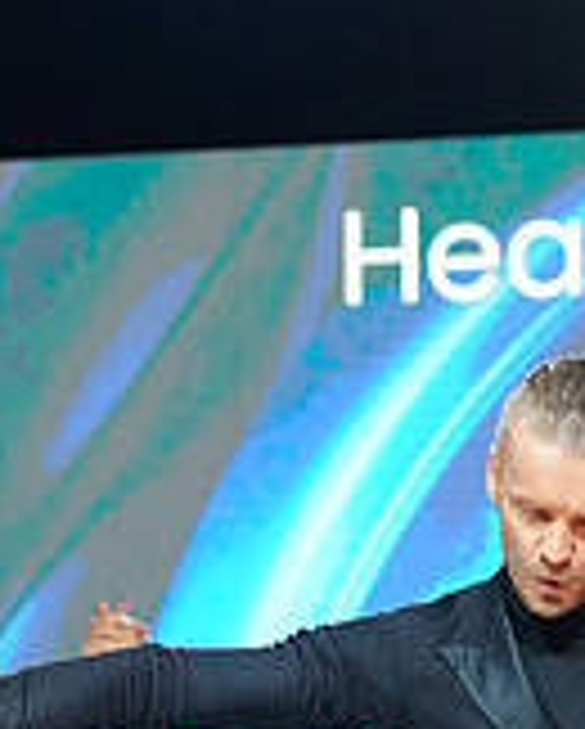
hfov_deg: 5.7
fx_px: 5811
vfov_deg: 7.1
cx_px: -119
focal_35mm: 269
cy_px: 1008
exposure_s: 1/250
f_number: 4
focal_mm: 80
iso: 2500
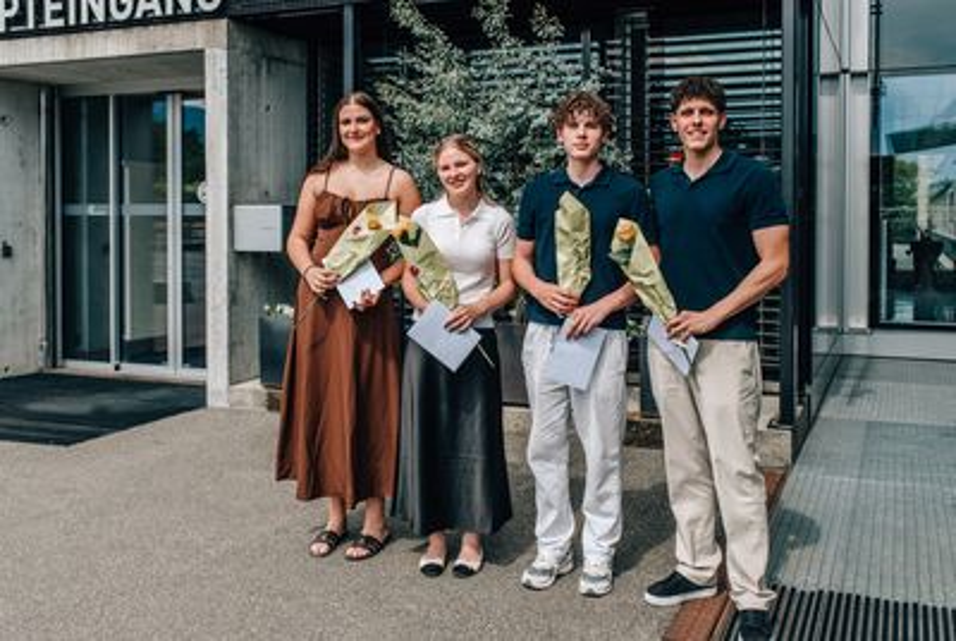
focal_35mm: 35
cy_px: 320
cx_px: 478
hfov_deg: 54.4
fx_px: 931
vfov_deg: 38.0
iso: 160
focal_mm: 35
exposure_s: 1/1000
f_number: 5
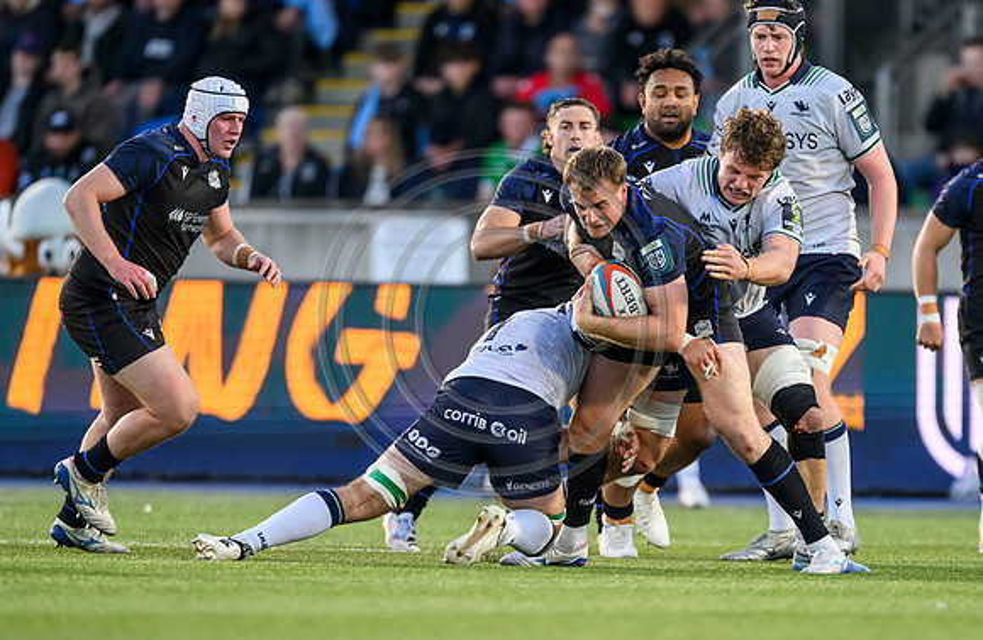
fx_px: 20026
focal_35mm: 739
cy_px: 415
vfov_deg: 1.8
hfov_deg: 2.8
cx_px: 573
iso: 4000
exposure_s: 1/1600
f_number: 4
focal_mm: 560
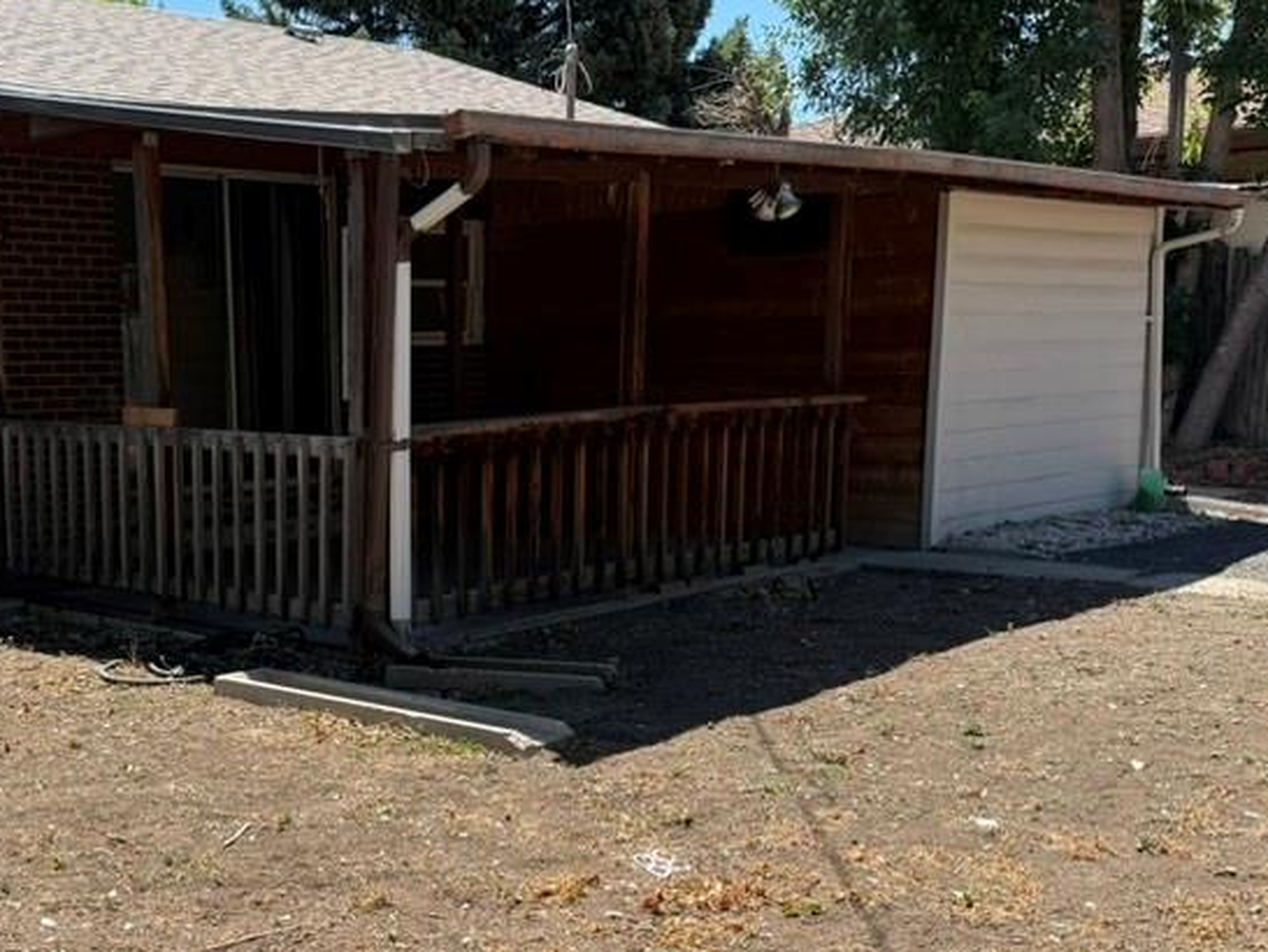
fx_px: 1649
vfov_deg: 31.7
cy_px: 687
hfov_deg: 41.2
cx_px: 374
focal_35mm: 45
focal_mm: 6.76
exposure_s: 1/2000
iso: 80
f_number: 1.78
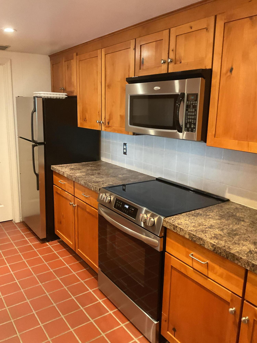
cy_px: 172
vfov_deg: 61.7
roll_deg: -1.9
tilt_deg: -12.4
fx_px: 287
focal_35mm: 29
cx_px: 128
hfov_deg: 48.2
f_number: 1.8
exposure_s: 1/40
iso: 250
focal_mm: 3
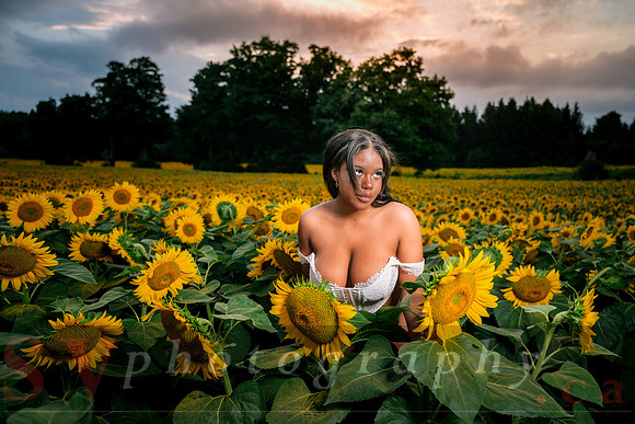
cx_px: 318
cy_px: 212
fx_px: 485
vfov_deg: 47.2
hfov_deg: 66.4
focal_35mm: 28
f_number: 2.8
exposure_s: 1/30
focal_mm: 27.5
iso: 64
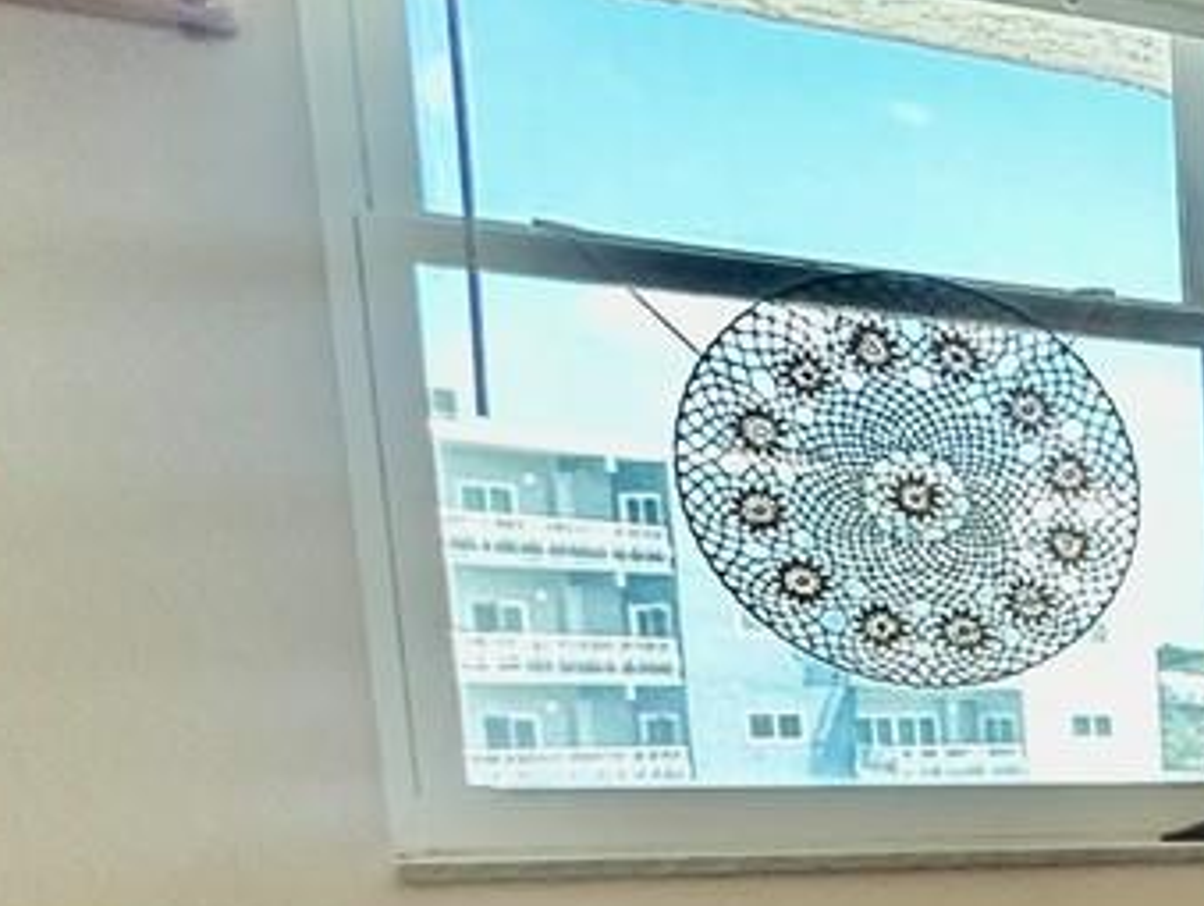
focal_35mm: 66
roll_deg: -0.7
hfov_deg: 19.7
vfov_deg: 21.0
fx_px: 2298
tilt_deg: -8.1
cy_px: 1041
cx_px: 2280
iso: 250
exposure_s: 1/120
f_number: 2.2
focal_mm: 2.22
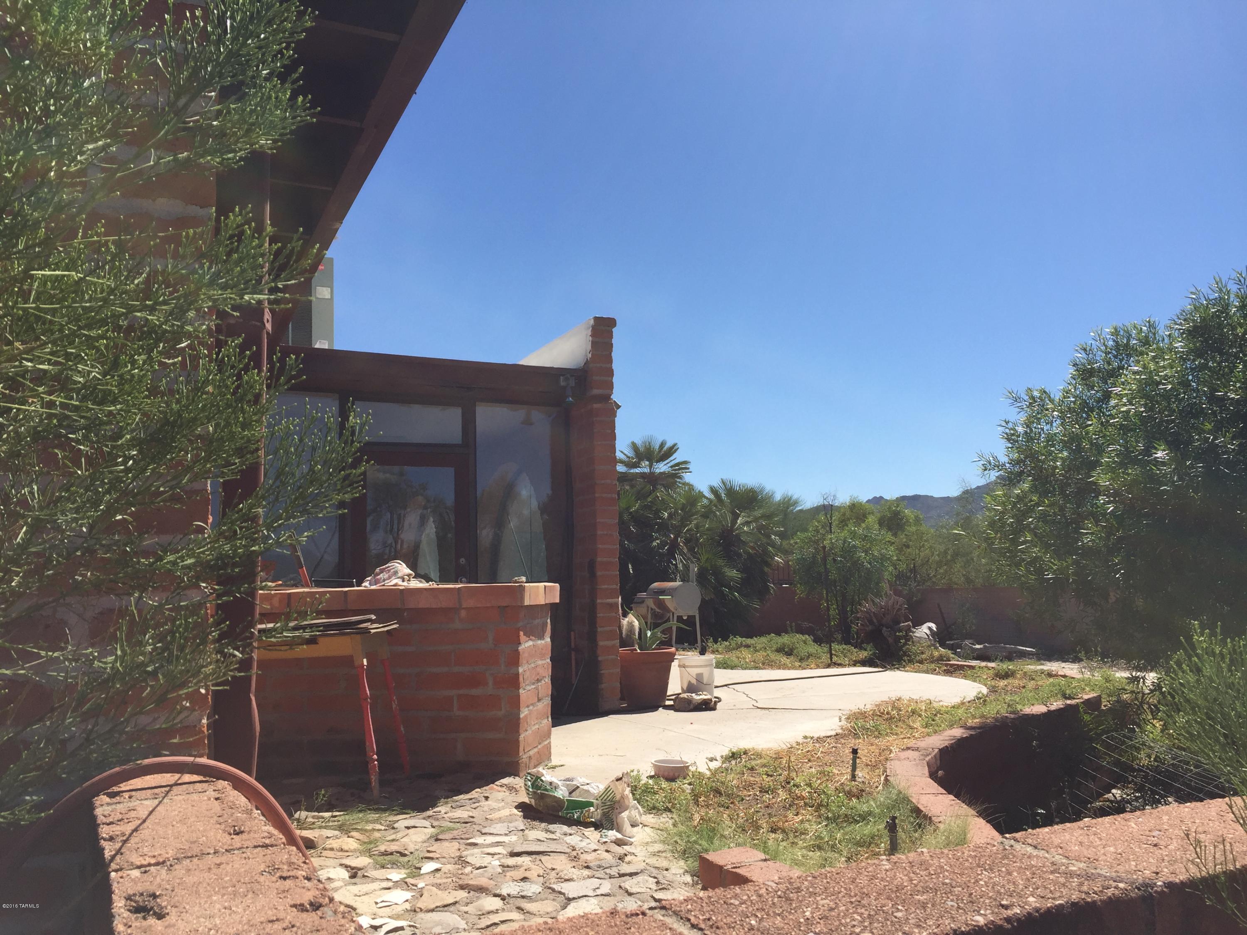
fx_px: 1045
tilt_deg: +4.7
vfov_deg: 48.2
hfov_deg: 61.7
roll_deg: +0.9
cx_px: 624
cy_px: 468
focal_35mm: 29
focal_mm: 4.15
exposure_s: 1/2198
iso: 32
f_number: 2.2
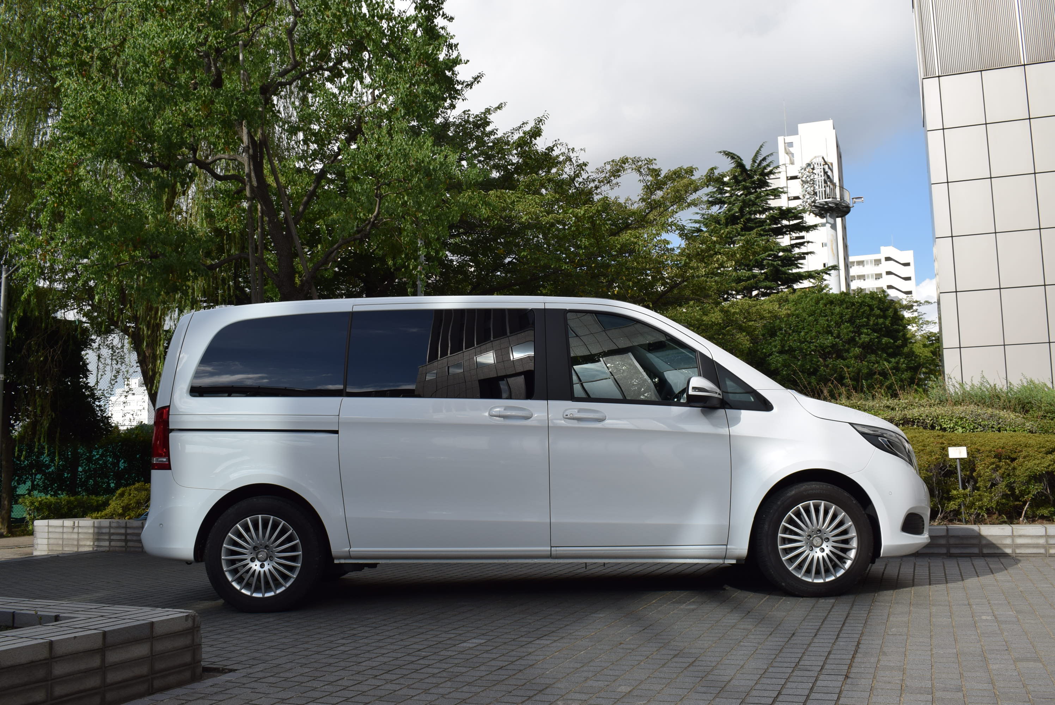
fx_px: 968
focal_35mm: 33
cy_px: 352
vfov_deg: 40.0
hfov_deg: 57.2
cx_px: 528
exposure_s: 1/320
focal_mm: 22
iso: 200
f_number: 9
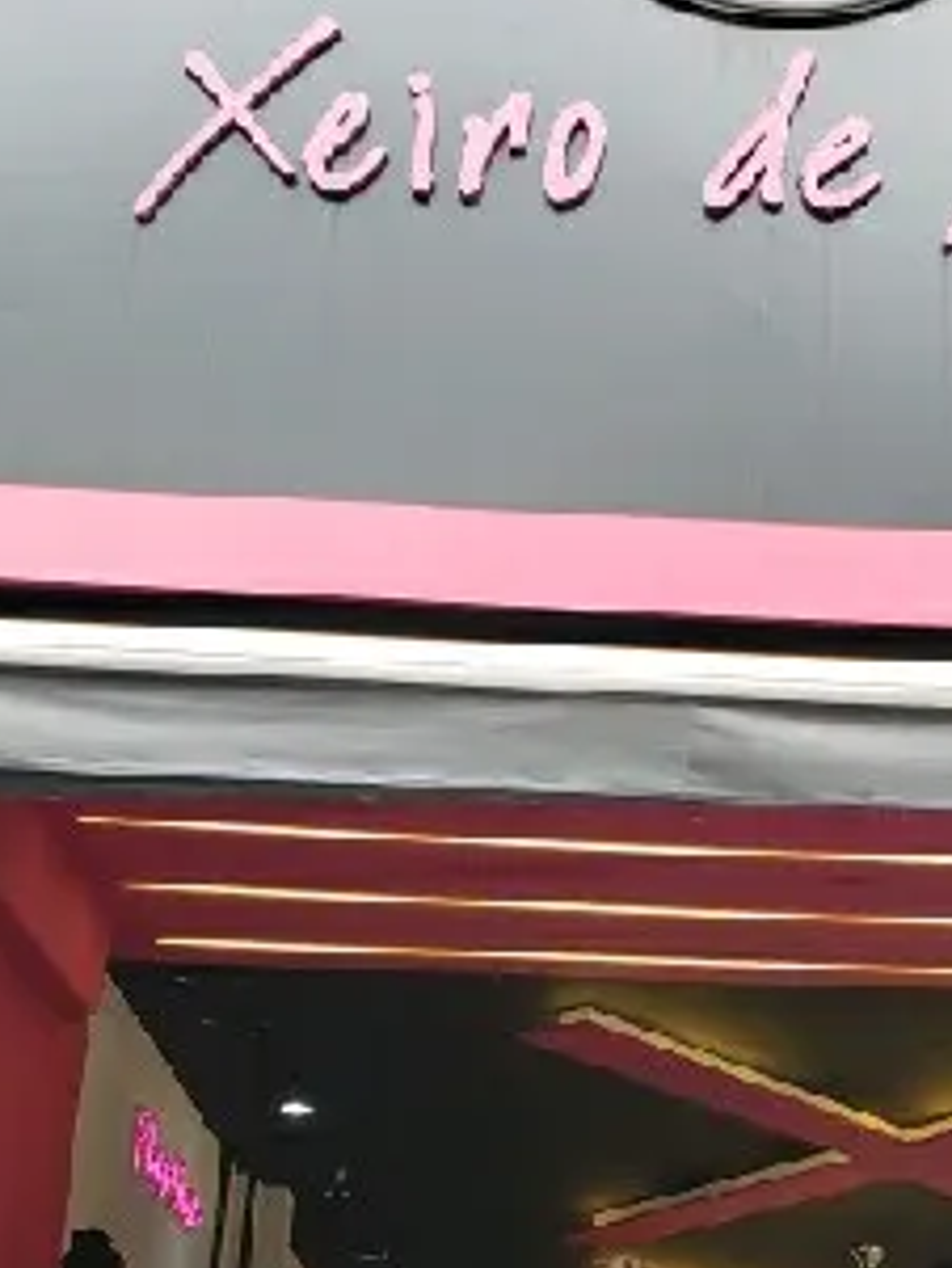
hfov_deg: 20.9
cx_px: 859
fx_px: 2528
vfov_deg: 27.5
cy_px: 1041
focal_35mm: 69
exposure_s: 1/120
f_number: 2.4
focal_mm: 4.3
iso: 50
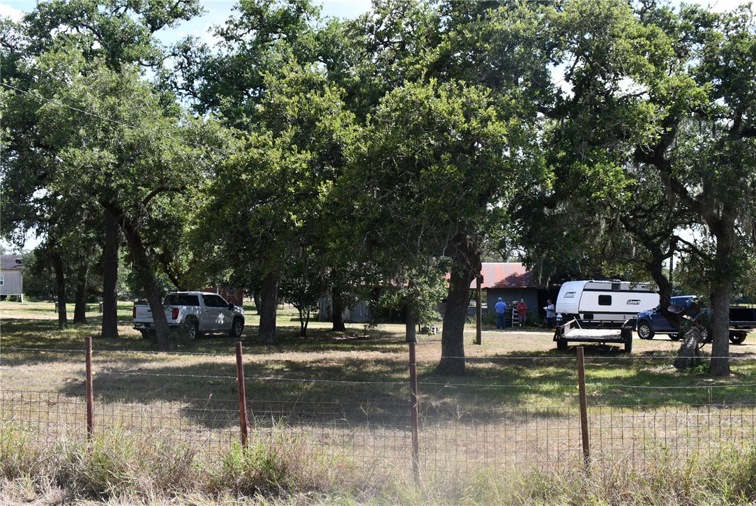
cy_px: 253
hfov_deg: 48.4
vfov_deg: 33.5
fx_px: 841
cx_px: 378
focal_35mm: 40
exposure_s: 1/250
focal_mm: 20
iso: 180
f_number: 8
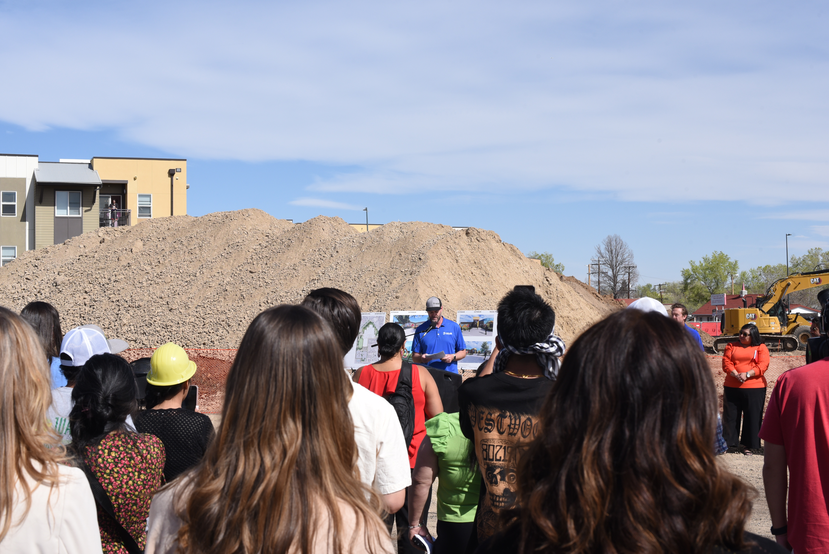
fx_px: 1152
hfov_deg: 39.6
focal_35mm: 50
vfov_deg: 27.0
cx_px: 414
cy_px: 277
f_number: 14
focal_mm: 50
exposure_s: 1/640
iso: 640
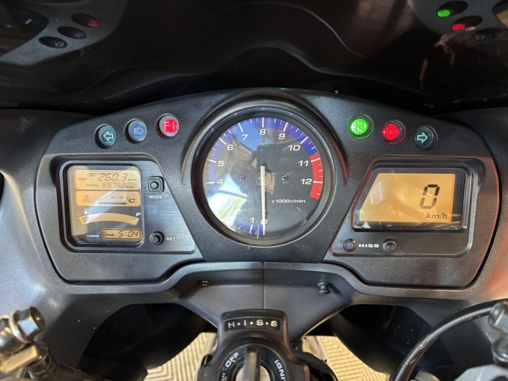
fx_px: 382
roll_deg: -16.6
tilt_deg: -36.6
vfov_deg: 53.1
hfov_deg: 67.3
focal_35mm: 26
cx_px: 254
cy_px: 190
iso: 500
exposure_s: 1/50
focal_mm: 5.96
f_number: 1.6
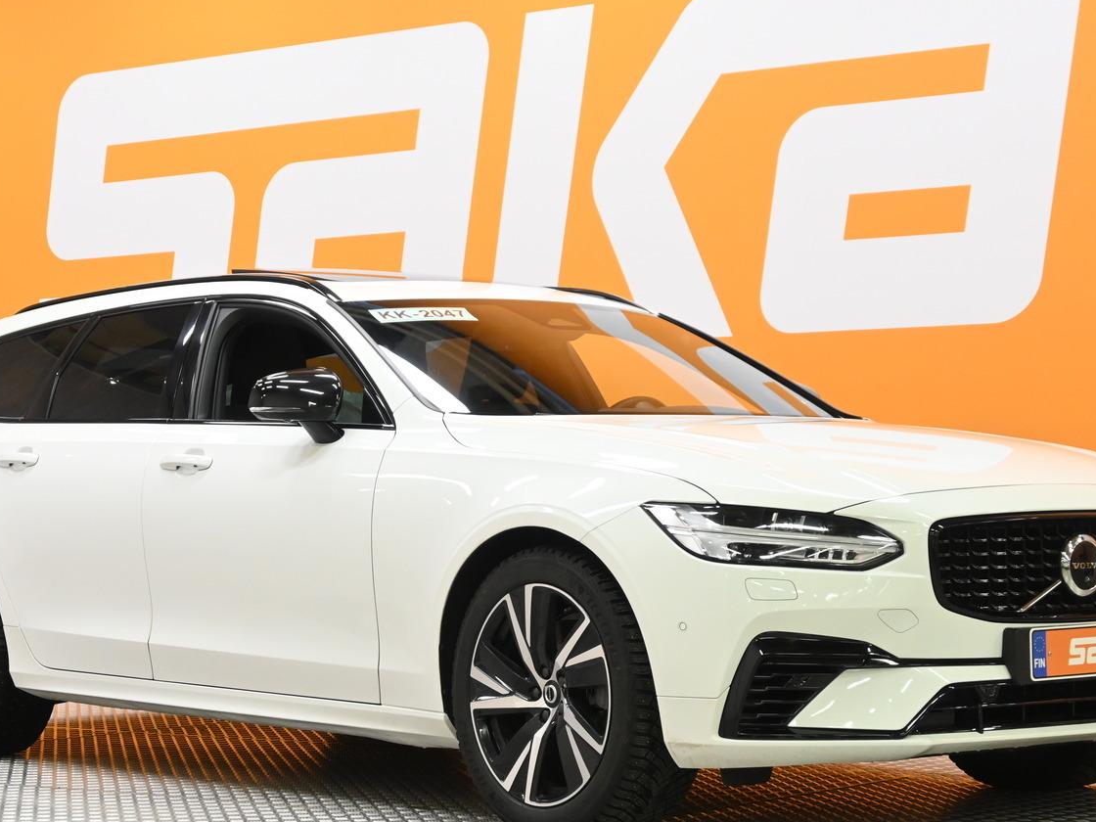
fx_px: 2840
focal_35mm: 90
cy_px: 364
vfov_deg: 16.5
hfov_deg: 21.8
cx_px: 498
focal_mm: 43
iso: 1400
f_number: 6
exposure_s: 1/60
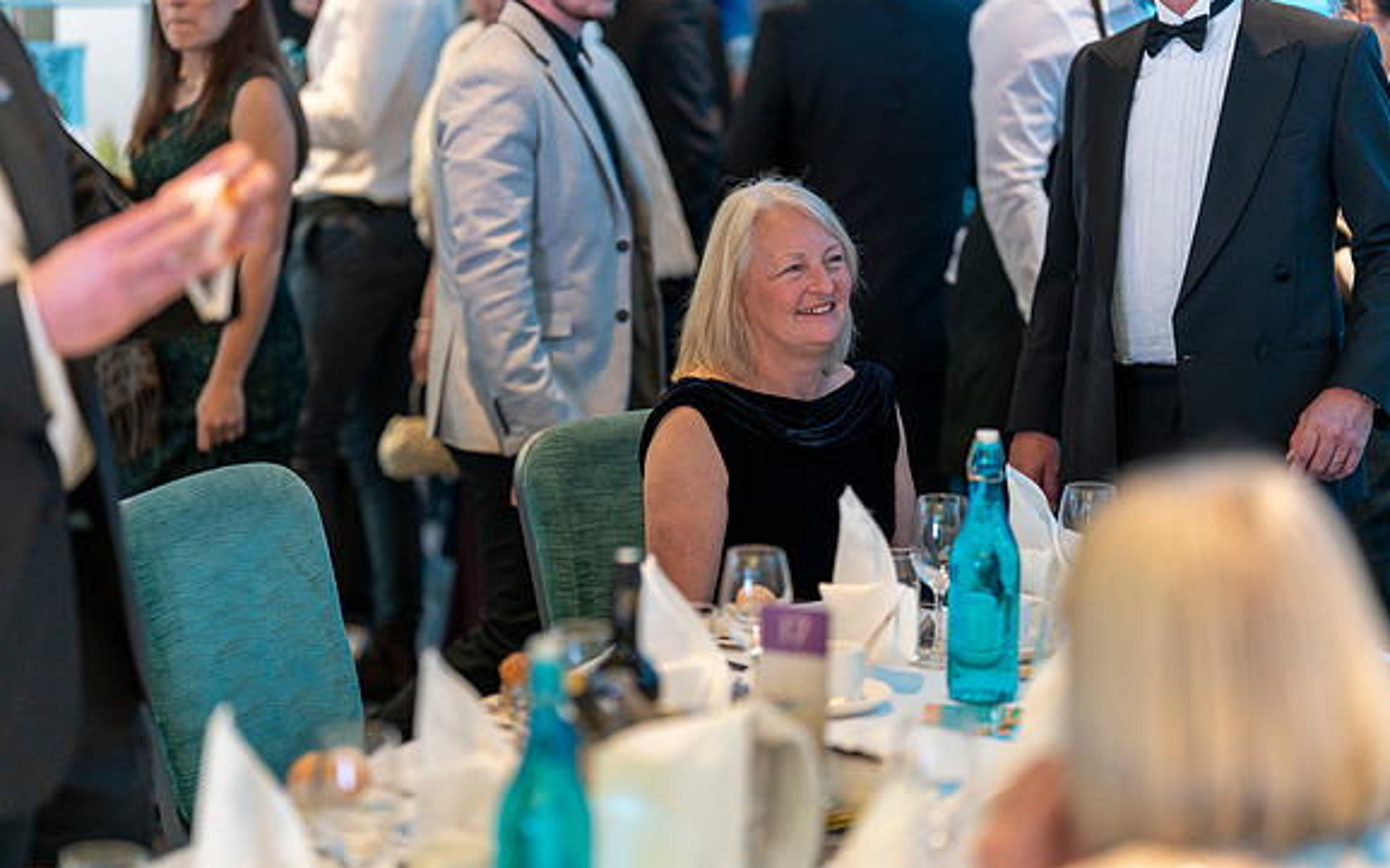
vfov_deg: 15.0
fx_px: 3295
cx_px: 695
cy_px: 412
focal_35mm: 87
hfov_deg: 23.8
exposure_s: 1/160
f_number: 1.6
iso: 1250
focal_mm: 85
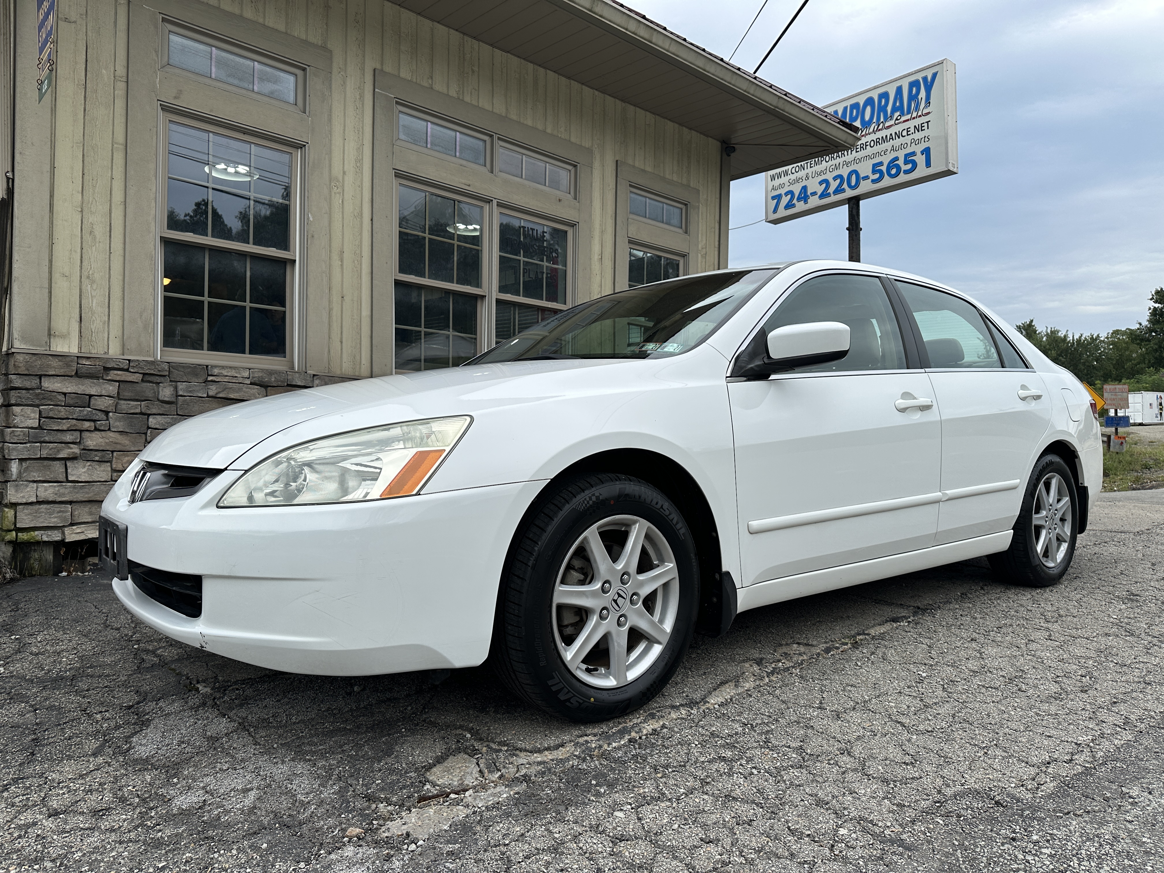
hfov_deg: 71.6
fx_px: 807
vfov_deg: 56.8
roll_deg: -1.1
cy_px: 436
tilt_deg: +0.4
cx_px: 582
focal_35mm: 24
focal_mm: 6.86
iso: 80
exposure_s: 1/1272
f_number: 1.78
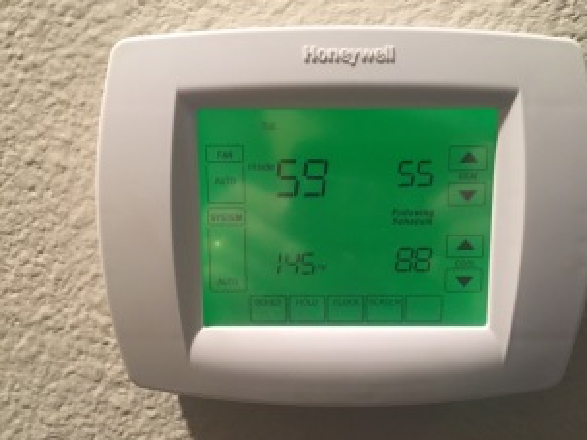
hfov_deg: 52.6
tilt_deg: -8.4
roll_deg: +0.8
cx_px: 310
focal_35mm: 35
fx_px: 593
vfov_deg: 40.5
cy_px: 264
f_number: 2.2
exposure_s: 1/15
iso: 200
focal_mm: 4.15
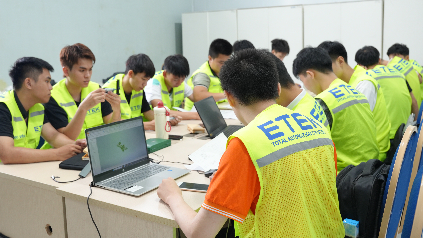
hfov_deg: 51.9
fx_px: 432
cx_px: 176
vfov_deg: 30.7
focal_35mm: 39
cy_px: 91
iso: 800
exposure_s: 1/160
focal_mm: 29.4
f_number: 4
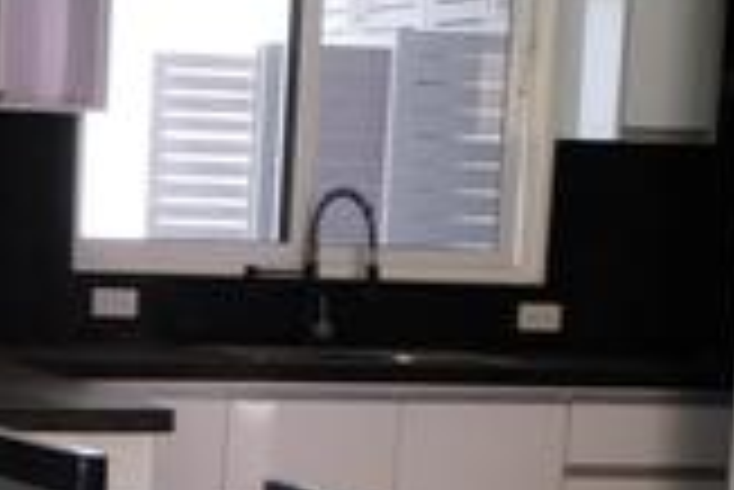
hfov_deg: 12.8
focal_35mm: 158
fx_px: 3224
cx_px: 7
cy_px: 589
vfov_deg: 8.6
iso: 387
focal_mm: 4.75
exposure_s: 1/50
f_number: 1.8
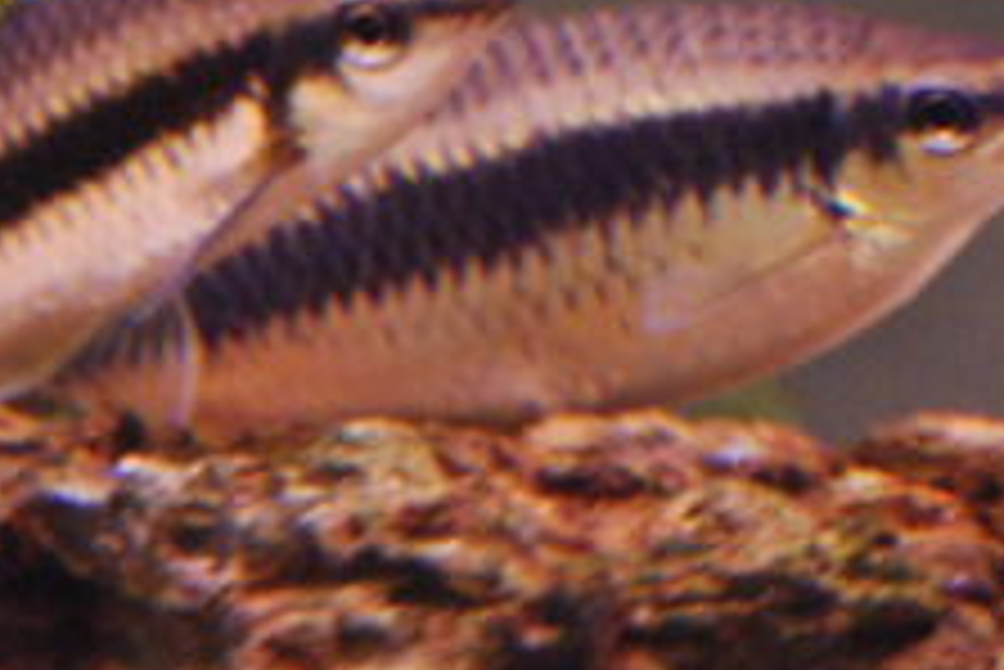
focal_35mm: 543
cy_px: -31
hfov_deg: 3.8
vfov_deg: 2.5
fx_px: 15162
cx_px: 320
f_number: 5.6
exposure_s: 1/15
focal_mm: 135
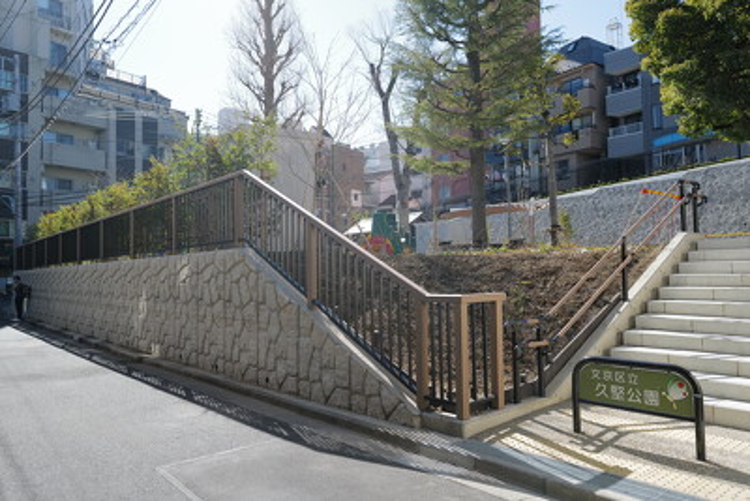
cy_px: 250
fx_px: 584
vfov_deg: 46.4
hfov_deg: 65.5
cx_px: 375
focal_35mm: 28
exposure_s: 1/320
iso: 100
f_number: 4.5
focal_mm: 28
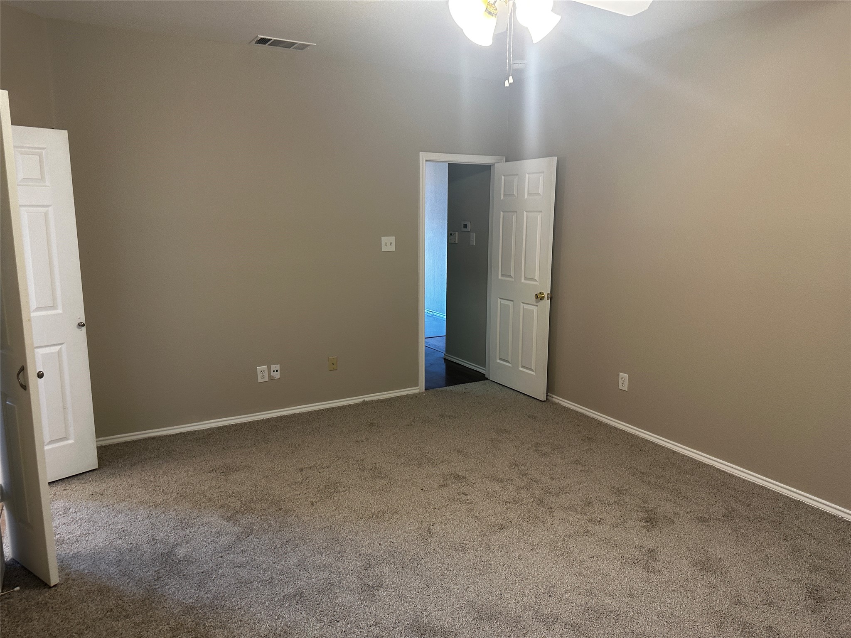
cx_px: 426
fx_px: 590
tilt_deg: -7.6
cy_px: 319
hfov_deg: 71.6
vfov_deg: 56.8
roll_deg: +0.5
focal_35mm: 24
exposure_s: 1/60
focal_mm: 6.86
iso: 160
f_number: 1.78
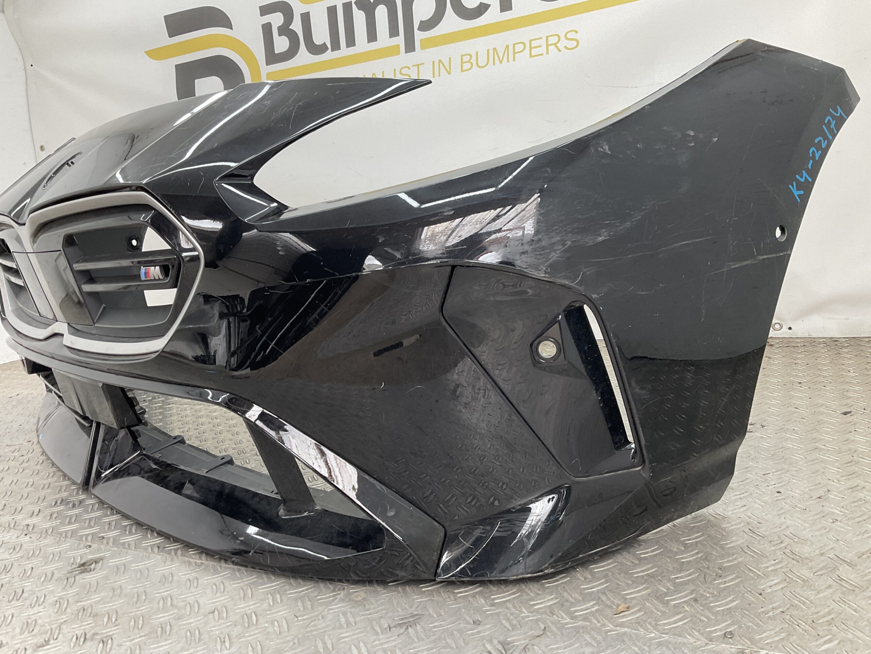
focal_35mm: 29
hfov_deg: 61.7
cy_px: 327
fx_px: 730
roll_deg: +6.3
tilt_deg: -12.3
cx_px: 436
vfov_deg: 48.2
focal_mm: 3
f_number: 1.8
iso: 32
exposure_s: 1/100
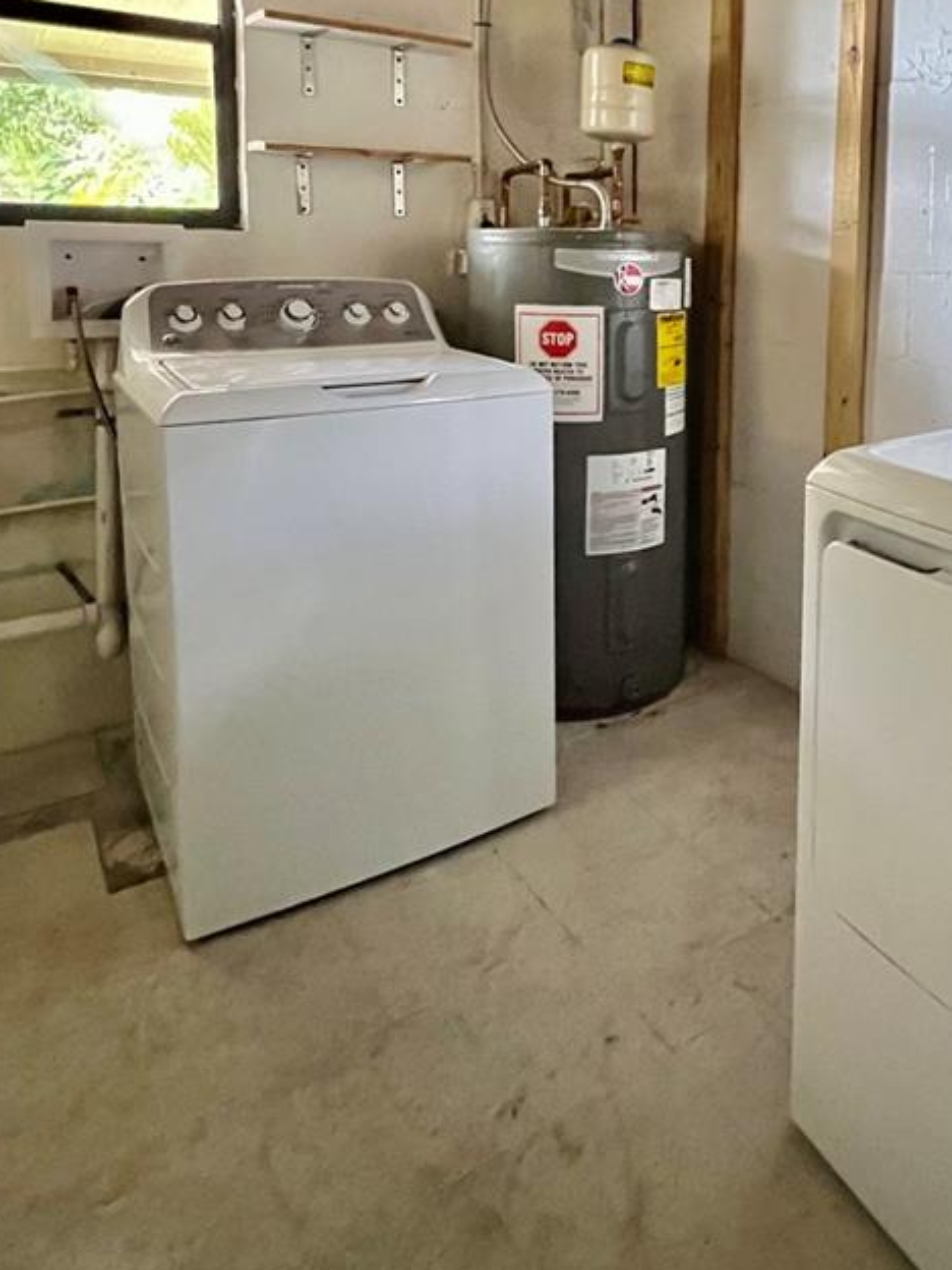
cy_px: 354
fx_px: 917
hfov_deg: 51.6
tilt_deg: -6.8
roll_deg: -0.9
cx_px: 757
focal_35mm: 25
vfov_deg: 66.1
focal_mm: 1.57
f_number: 1.8
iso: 1000
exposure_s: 1/41
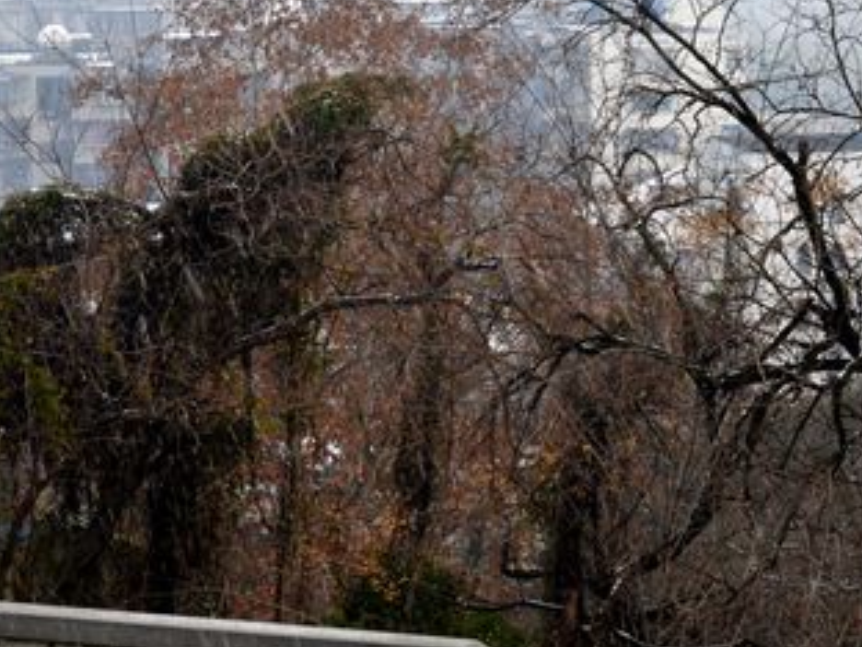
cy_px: 113
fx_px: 2297
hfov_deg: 21.2
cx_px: 544
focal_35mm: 92
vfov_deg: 15.9
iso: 200
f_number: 9
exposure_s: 1/40
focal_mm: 25
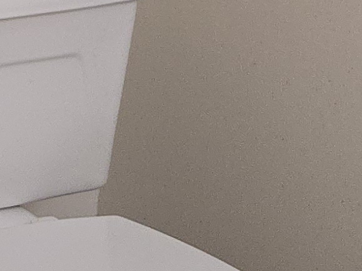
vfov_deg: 8.8
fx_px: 1662
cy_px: -265
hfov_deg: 10.1
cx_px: -630
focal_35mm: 159
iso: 80
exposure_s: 1/60
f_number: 1.8
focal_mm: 5.4
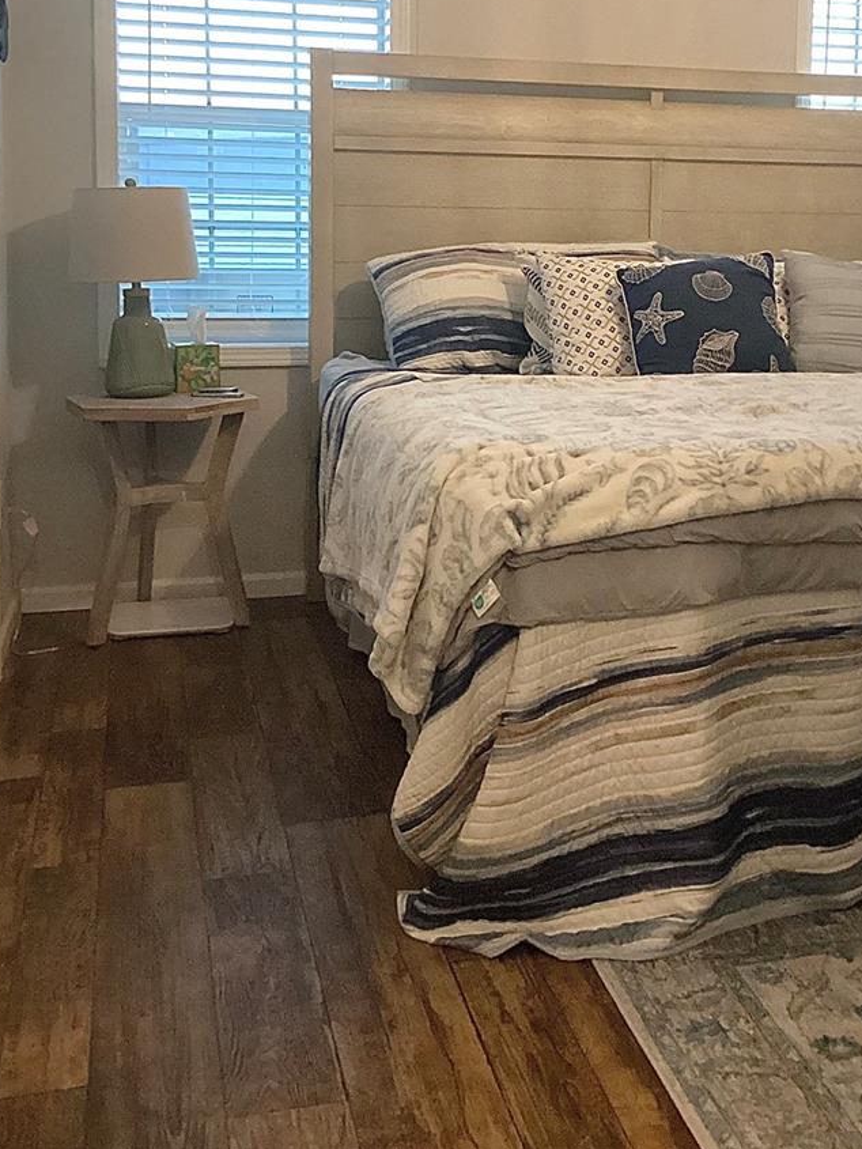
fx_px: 1461
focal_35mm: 44
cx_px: 591
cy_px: 339
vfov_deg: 42.1
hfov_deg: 32.5
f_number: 2.4
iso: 400
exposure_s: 1/40
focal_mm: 3.3
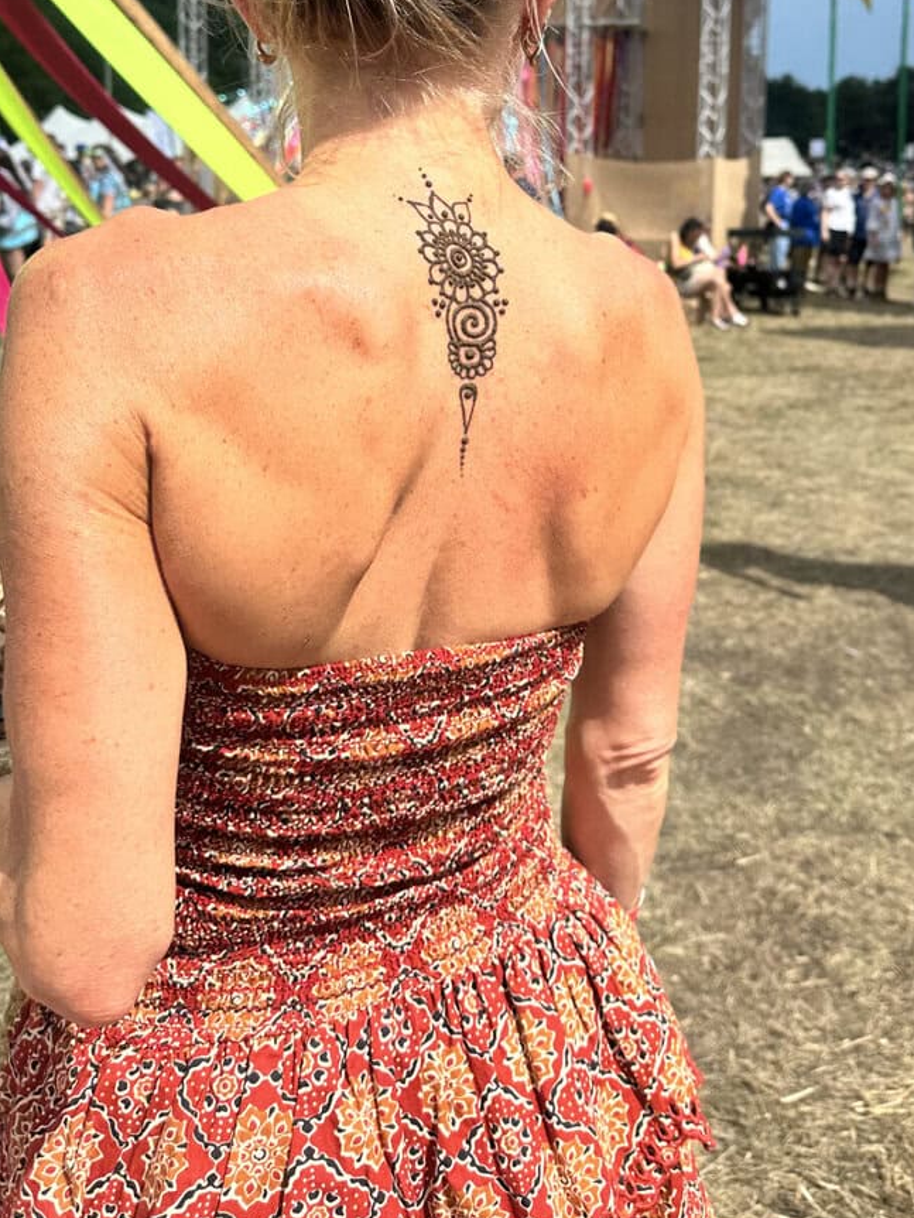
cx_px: 586
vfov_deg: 47.1
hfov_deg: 37.4
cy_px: 302
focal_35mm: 38
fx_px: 1337
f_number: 1.8
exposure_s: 1/6623
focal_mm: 6.9
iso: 80
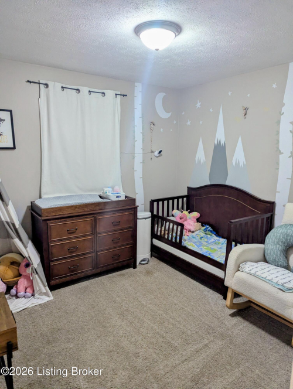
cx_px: 146
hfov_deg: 56.9
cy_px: 194
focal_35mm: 24
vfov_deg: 71.5
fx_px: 270
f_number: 1.85
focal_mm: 6.81
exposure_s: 1/120
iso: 306
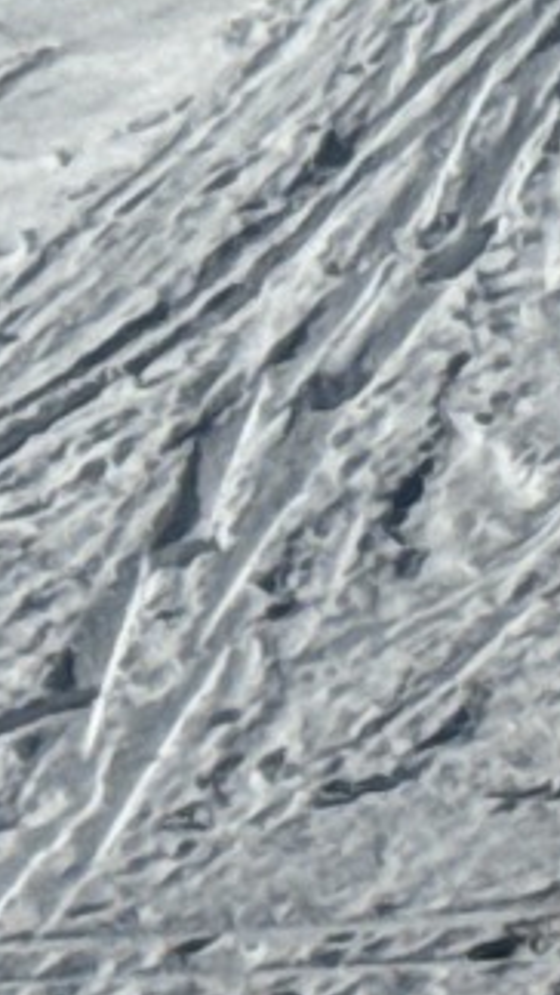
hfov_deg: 2.5
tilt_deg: +1.5
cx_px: 3437
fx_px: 11943
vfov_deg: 4.5
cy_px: -2169
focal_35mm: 453
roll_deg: +1.6
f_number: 1.78
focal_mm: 6.86
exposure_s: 1/12500
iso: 64
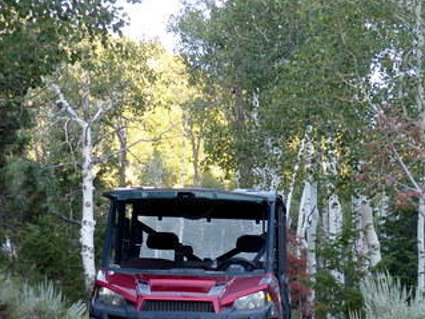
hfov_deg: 16.1
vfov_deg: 12.1
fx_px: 1497
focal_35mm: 122
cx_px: 258
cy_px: 270
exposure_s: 1/100
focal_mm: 6.8
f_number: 2.8
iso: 100
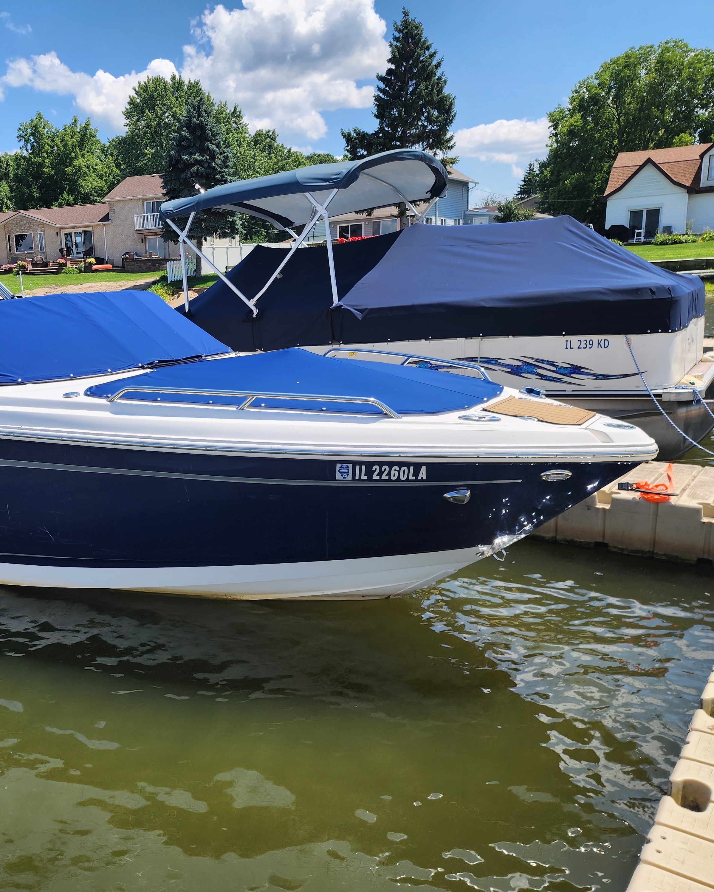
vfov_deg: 58.8
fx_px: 792
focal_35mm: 30
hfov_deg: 46.4
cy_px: 445
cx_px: 163
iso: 12
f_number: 1.8
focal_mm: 6.4
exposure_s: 1/841
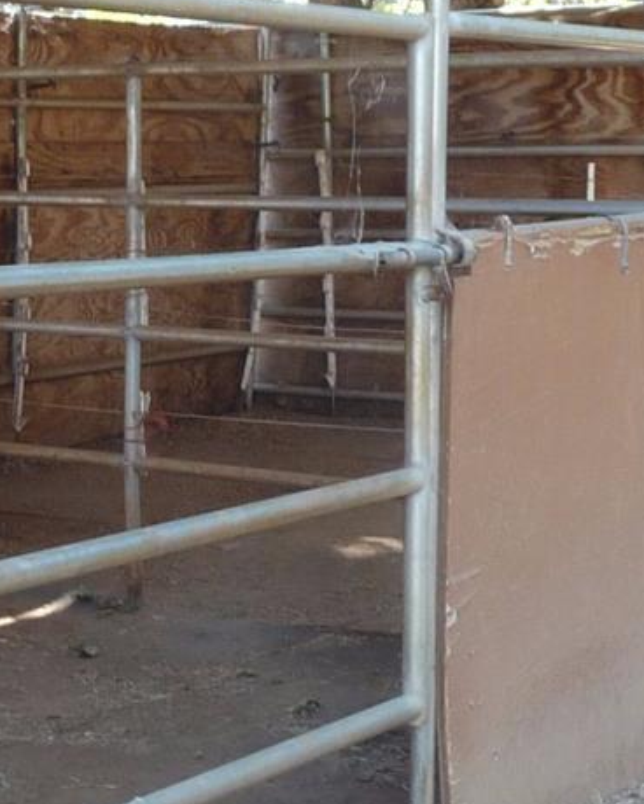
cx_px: 121
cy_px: 149
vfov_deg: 21.2
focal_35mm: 89
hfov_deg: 17.1
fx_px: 2120
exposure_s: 1/30
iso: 100
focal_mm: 4.7
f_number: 3.3
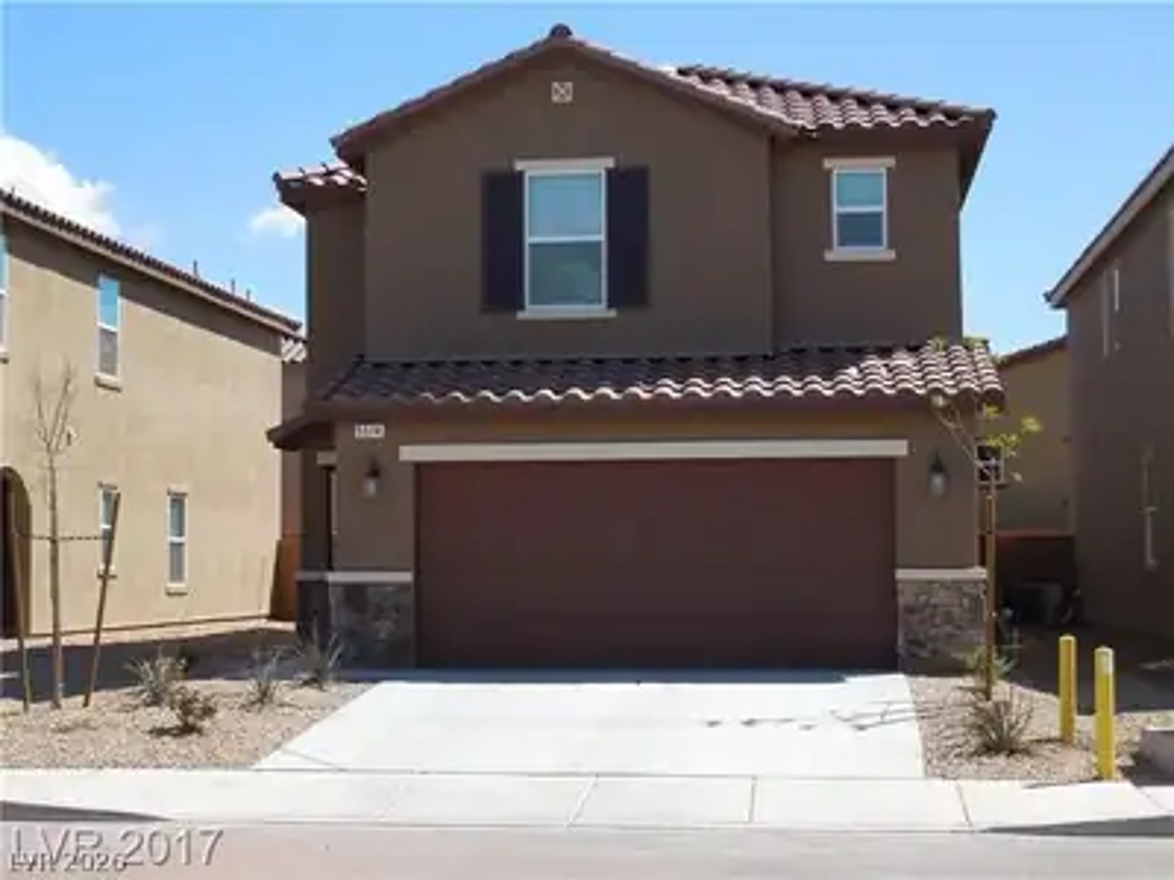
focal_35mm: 61
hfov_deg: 31.7
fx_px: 2069
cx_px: 587
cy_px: 440
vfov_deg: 24.0
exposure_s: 1/640
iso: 125
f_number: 4.5
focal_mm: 11
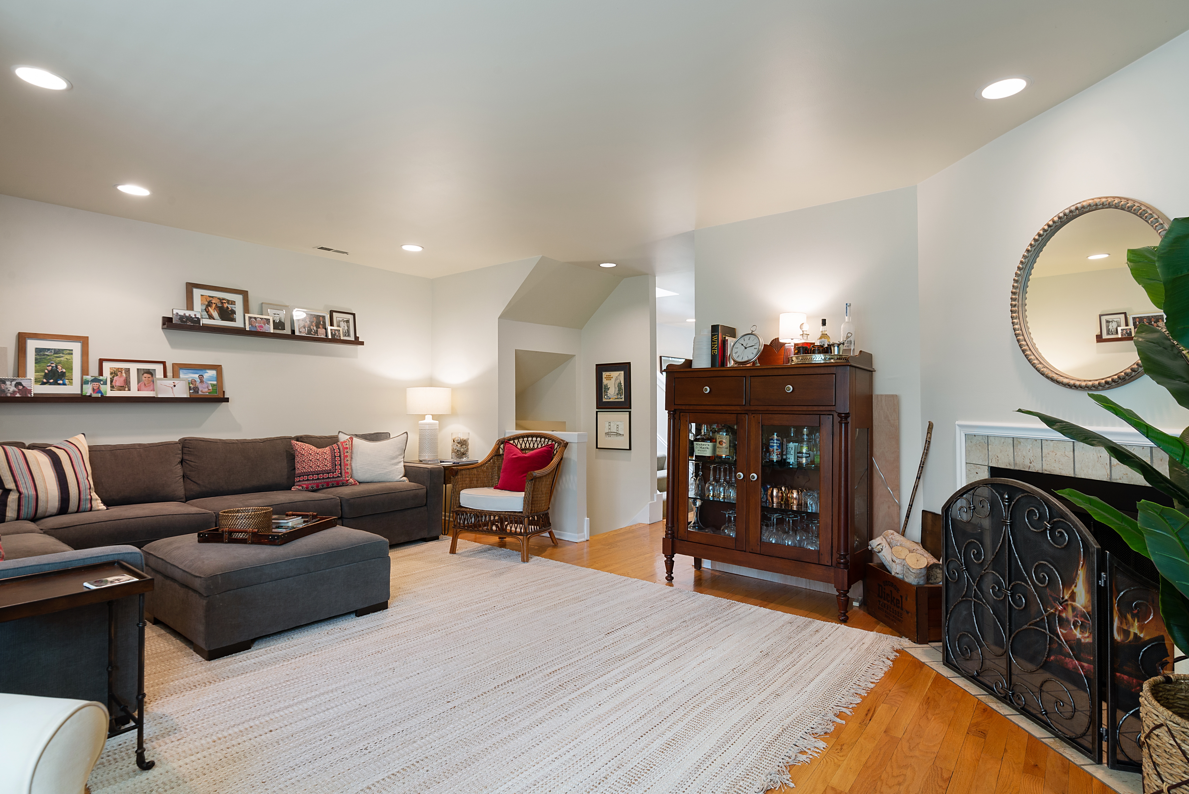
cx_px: 594
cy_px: 397
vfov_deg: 70.5
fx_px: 562
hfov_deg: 93.3
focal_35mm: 17
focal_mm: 17
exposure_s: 1/1.25
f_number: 8
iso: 200
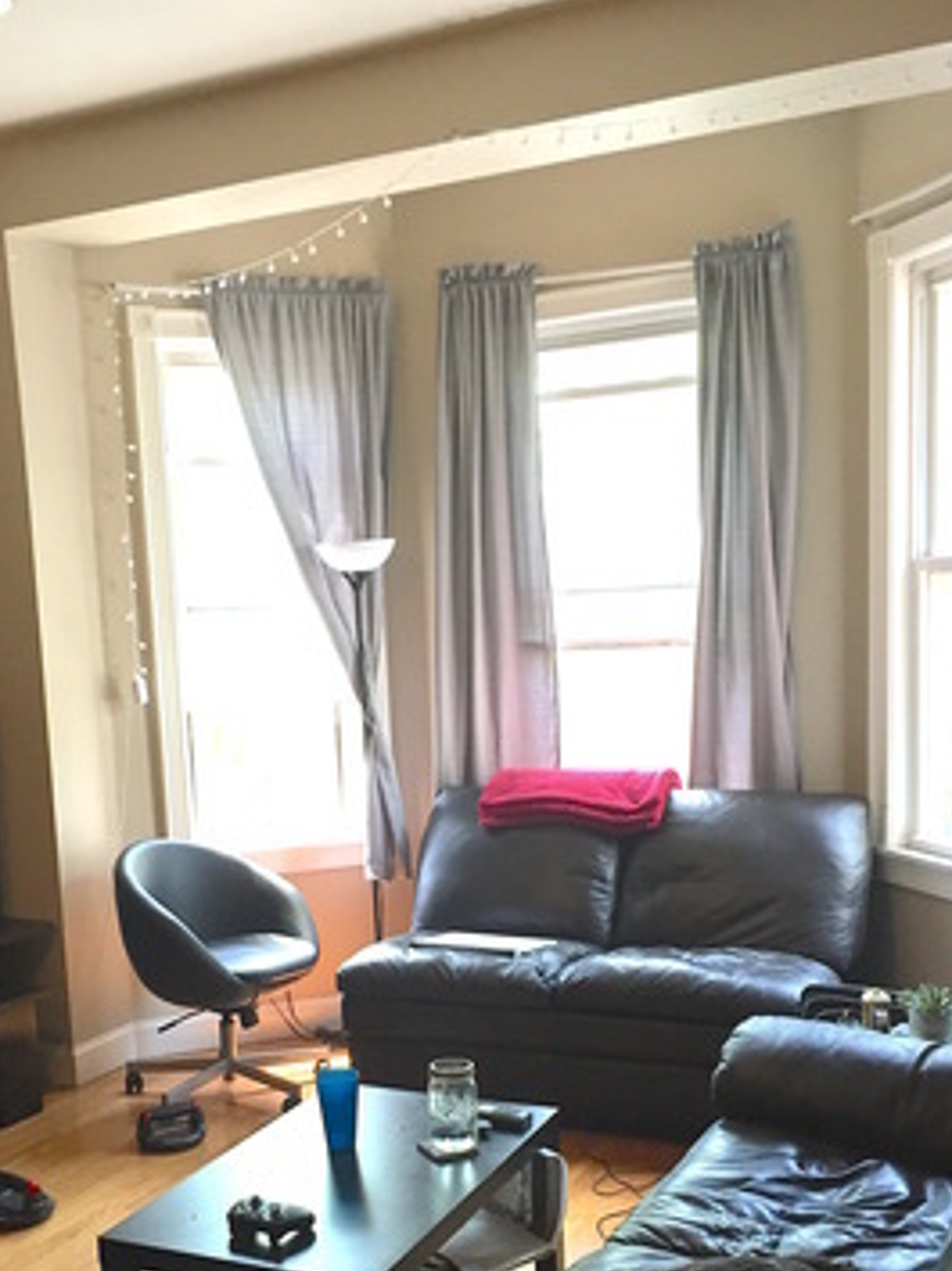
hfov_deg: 35.0
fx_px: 1505
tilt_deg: -7.6
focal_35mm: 41
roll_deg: +2.1
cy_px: 862
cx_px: 372
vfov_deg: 45.0
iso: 40
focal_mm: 4.15
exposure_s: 1/30
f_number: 2.2
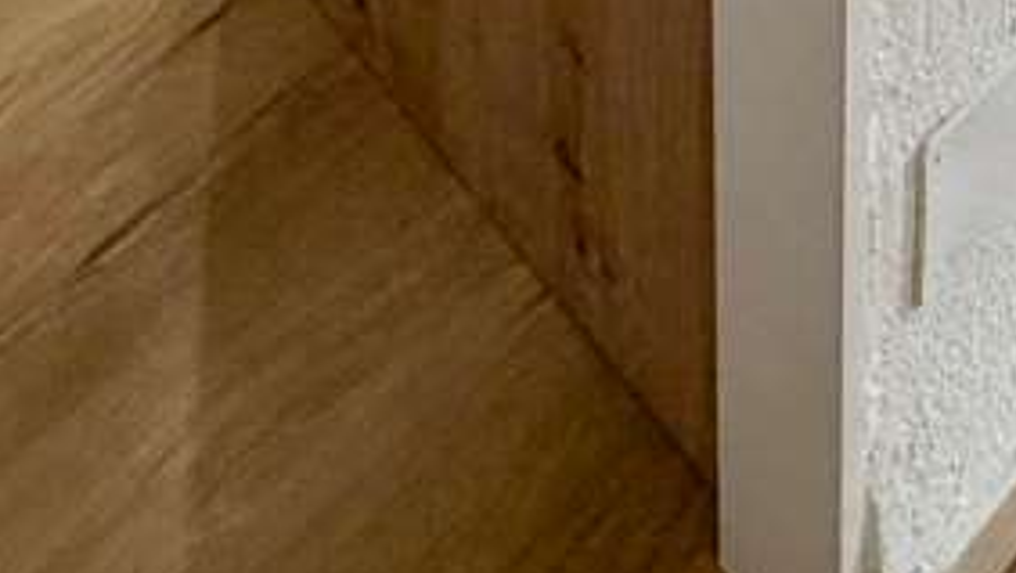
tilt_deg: -18.8
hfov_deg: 26.1
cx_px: 616
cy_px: -1414
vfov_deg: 9.4
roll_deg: -1.4
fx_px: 2183
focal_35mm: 81
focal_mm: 2.22
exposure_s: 1/216
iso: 50
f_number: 2.2
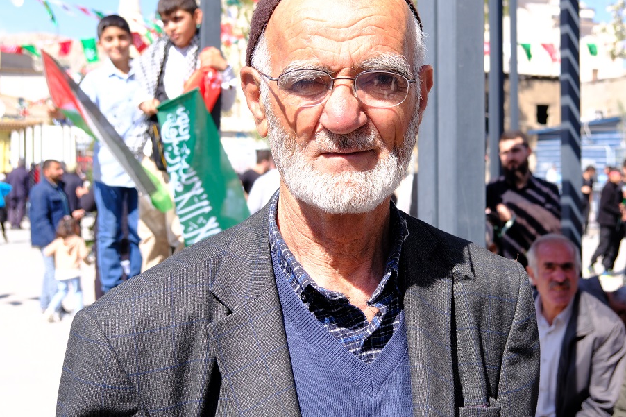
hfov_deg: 39.4
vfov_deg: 26.9
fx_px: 869
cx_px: 382
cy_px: 144
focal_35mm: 50
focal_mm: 22.3
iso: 320
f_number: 4
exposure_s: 1/1000
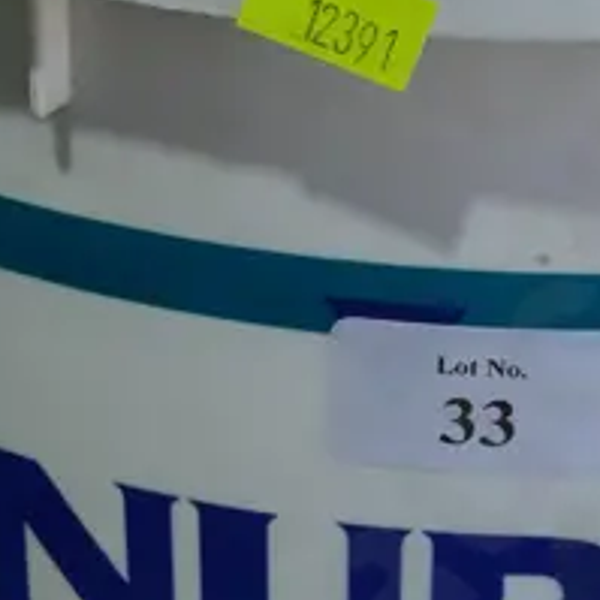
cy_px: 452
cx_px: 496
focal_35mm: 155
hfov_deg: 11.2
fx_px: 3040
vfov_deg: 11.2
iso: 200
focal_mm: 17
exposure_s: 1/160
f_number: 4.5
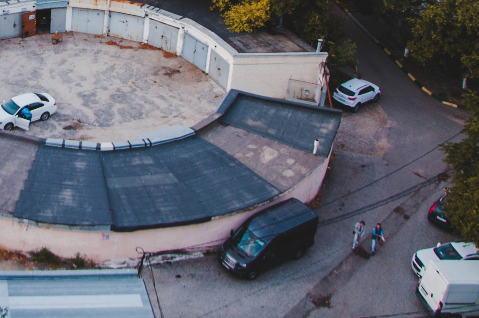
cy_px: -24
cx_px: 6
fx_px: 850
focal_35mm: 64
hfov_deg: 29.5
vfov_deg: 20.3
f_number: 3.5
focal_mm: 18
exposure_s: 1/50
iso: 200
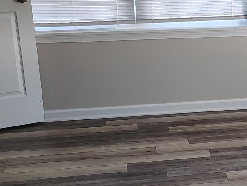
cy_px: 114
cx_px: 287
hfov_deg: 20.7
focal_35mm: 89
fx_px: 636
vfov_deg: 16.6
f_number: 1.8
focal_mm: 5.56
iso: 959
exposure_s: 1/120
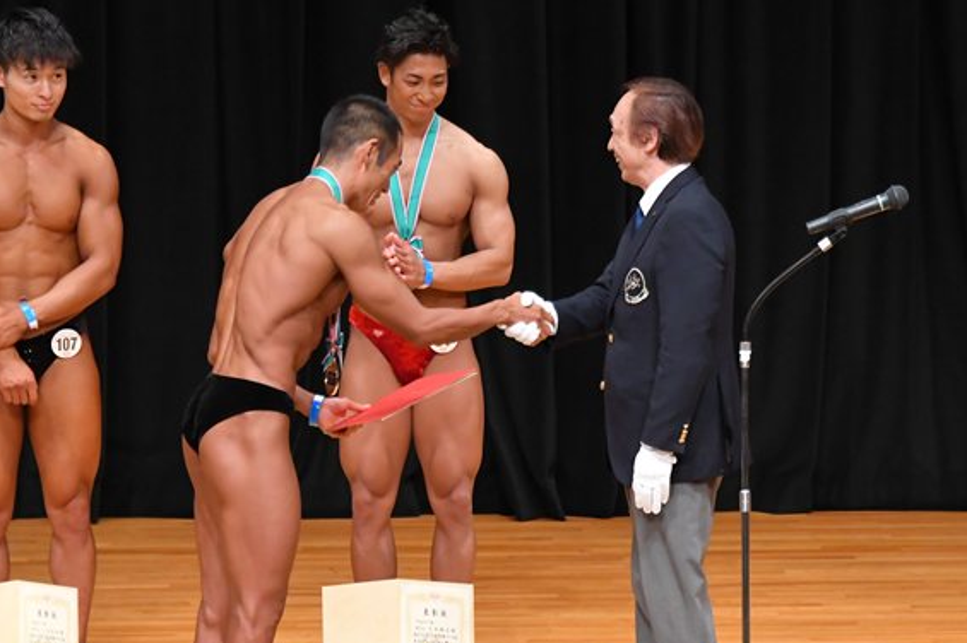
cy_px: 426
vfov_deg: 3.9
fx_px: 9396
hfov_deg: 5.9
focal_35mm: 350
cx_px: 593
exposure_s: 1/400
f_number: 5.6
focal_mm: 170
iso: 4000
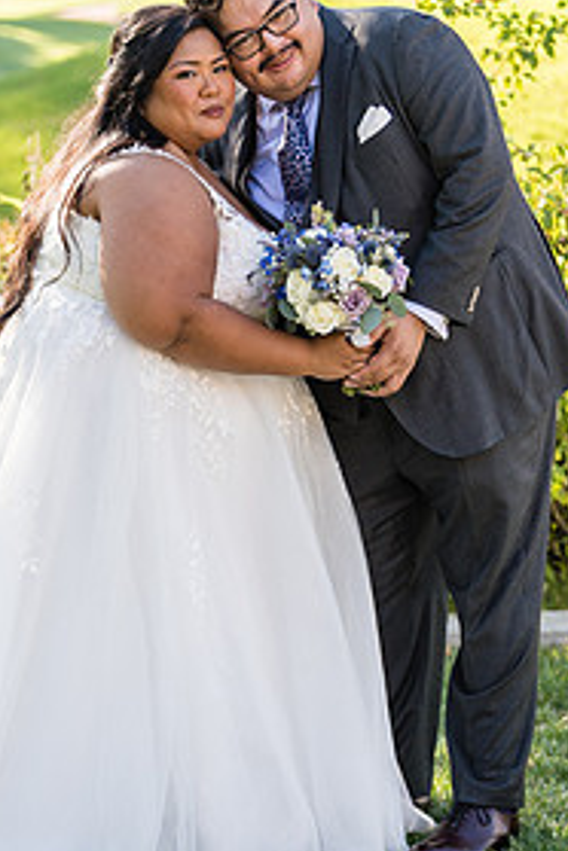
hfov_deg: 8.0
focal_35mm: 171
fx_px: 4047
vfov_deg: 12.0
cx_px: 281
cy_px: 268
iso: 200
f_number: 2.8
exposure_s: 1/640
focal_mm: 71
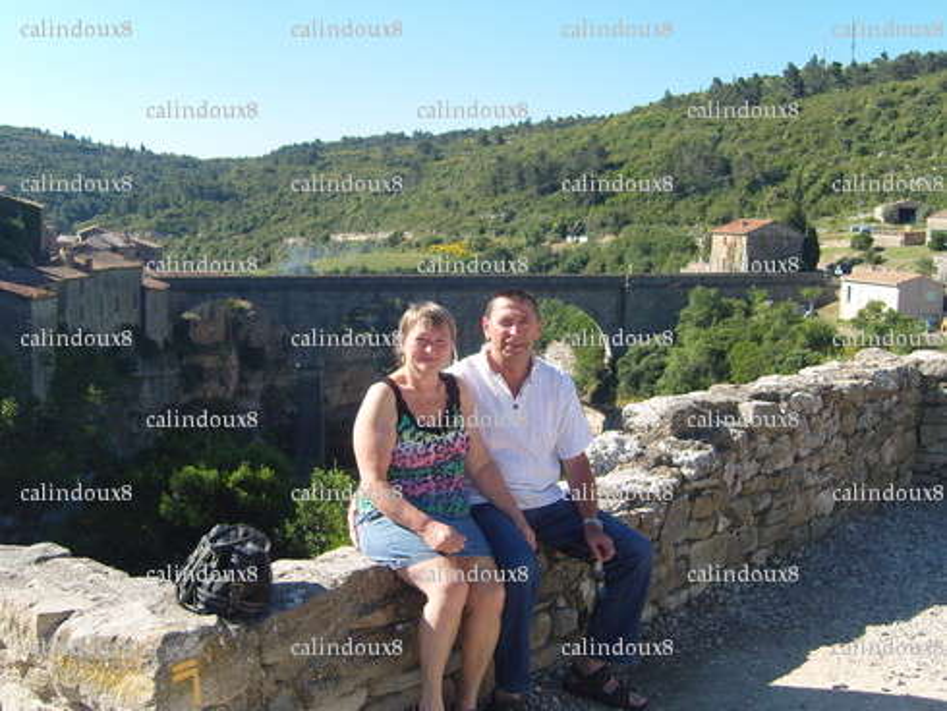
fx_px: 1204
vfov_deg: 32.9
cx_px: 474
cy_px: 356
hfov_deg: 42.9
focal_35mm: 44
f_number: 8
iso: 100
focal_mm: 9.4
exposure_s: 1/125
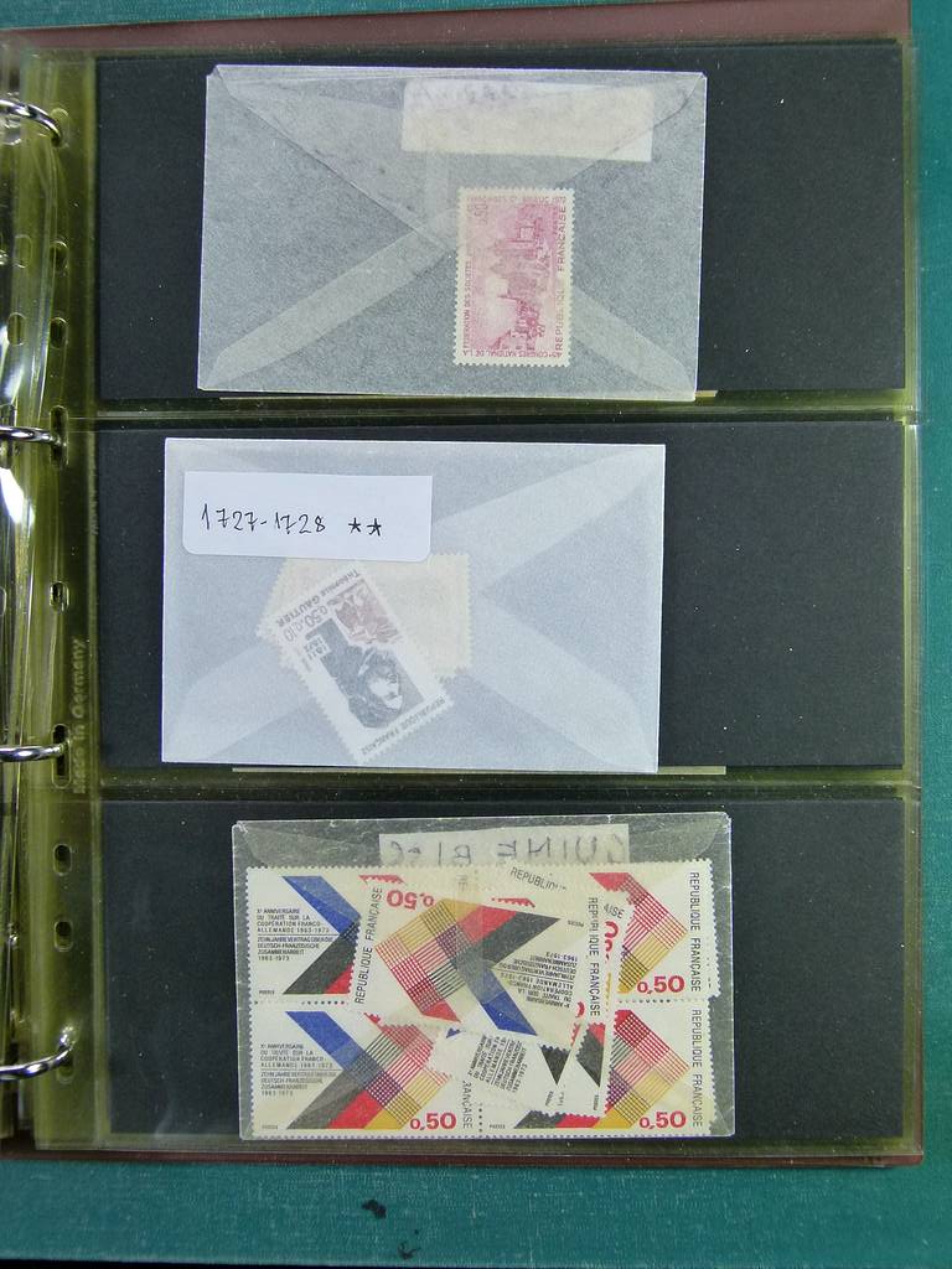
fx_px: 1430
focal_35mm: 39
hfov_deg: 36.8
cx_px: 476
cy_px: 634
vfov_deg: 47.9
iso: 160
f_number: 3.1
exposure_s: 1/80
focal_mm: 7
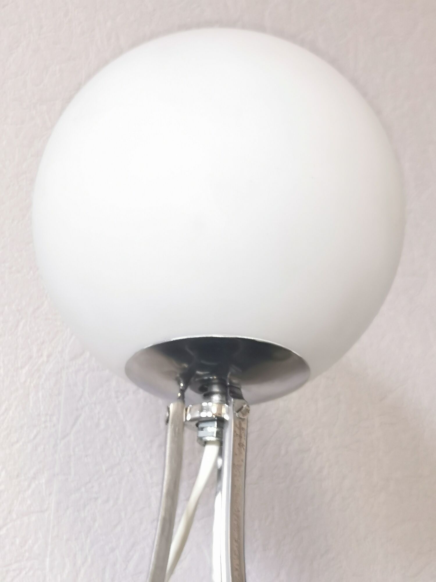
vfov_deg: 27.8
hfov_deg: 21.0
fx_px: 1176
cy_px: 291
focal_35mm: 70
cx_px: 218
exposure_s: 1/50
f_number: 1.8
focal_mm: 5.58
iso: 250
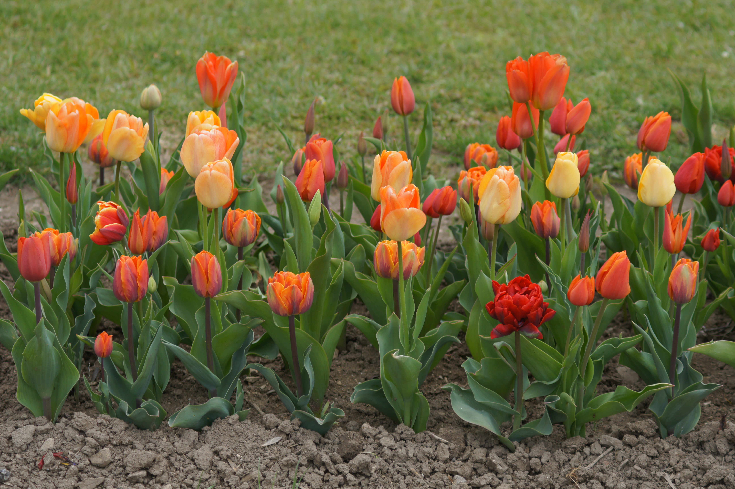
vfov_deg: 8.7
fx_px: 3214
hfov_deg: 13.0
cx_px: 368
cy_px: 244
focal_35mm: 158
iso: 200
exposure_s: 1/320
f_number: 4.5
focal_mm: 105
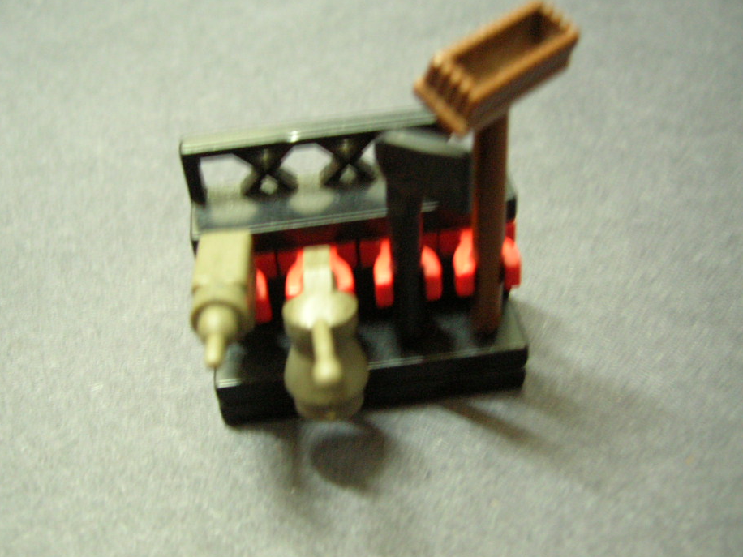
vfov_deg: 37.7
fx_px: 816
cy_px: 255
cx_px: 365
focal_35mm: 38
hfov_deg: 49.0
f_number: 2.9
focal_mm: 5.7
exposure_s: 1.27
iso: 200
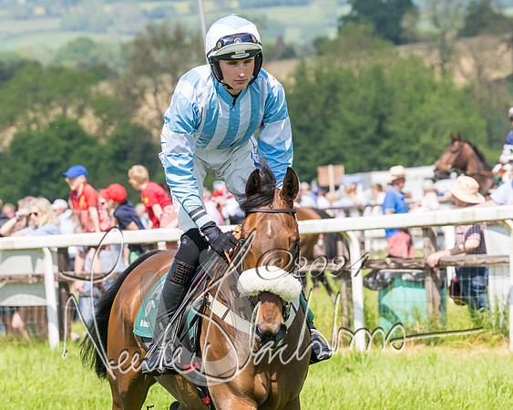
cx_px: 251
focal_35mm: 350
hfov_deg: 5.5
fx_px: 5309
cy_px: 200
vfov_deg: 4.4
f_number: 5
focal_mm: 125
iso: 200
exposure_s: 1/1250
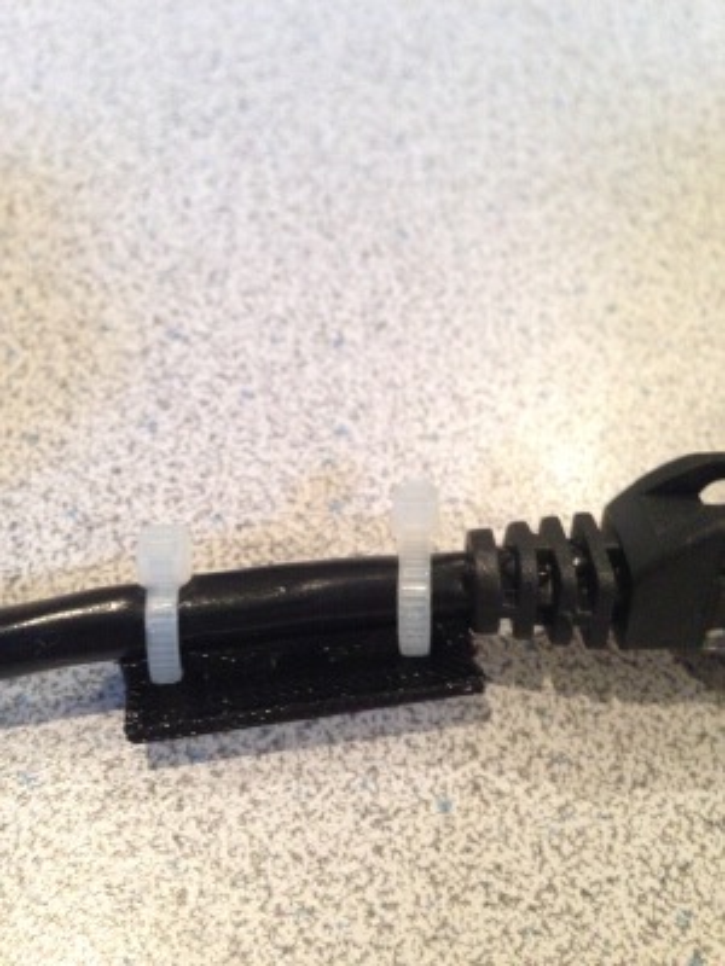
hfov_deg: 42.9
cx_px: 362
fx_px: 922
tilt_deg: -55.5
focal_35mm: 33
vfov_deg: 55.4
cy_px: 483
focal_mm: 4.12
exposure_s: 1/15
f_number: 2.4
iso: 500
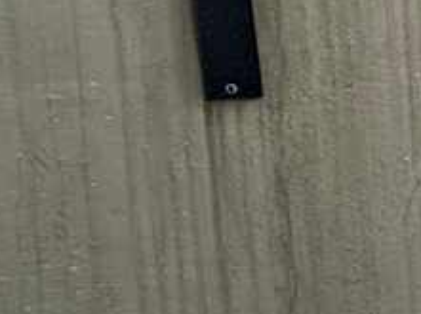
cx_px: 869
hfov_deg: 18.2
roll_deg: +2.0
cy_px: 175
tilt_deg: -3.3
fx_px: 789
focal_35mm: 65
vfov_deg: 22.5
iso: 200
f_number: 2.2
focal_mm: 2.22
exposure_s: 1/120
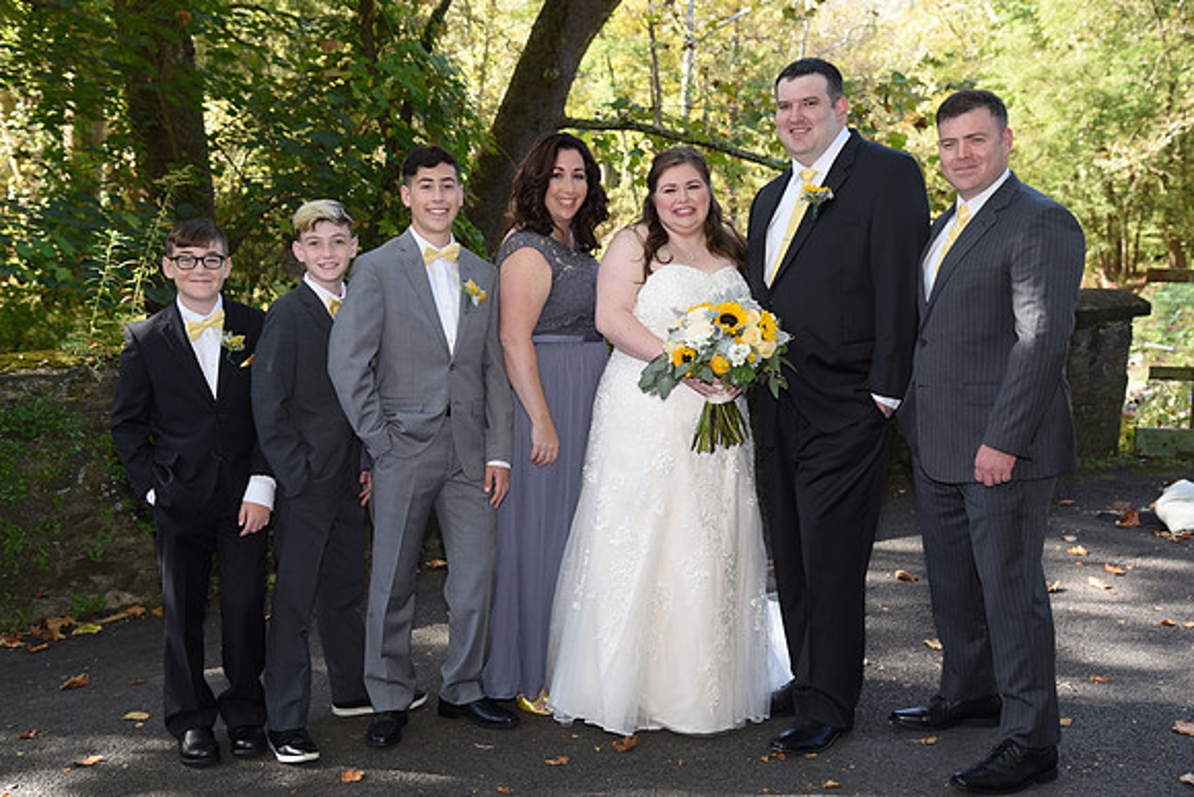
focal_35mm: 50
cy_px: 398
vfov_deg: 27.0
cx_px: 597
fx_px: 1659
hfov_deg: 39.6
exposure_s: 1/200
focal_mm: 50
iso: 640
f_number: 5.6
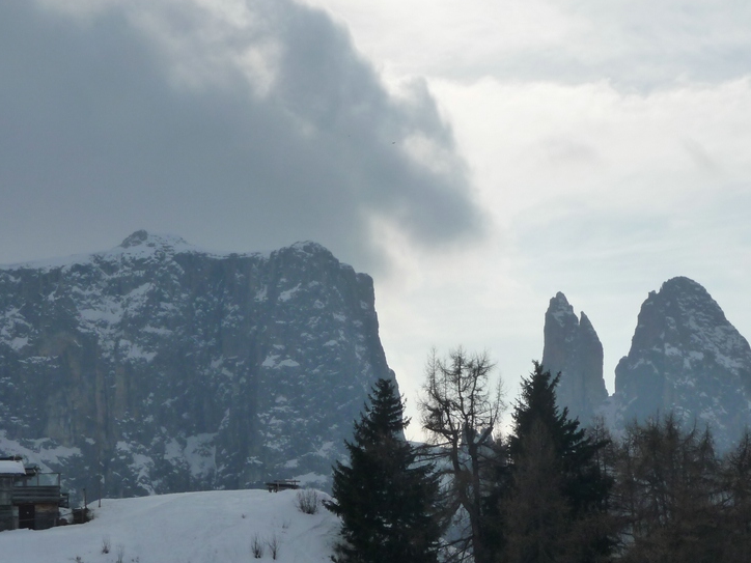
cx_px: 464
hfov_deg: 19.4
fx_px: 2191
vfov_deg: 14.6
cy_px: 341
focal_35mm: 101
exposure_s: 1/500
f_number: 11
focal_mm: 13.1
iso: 160
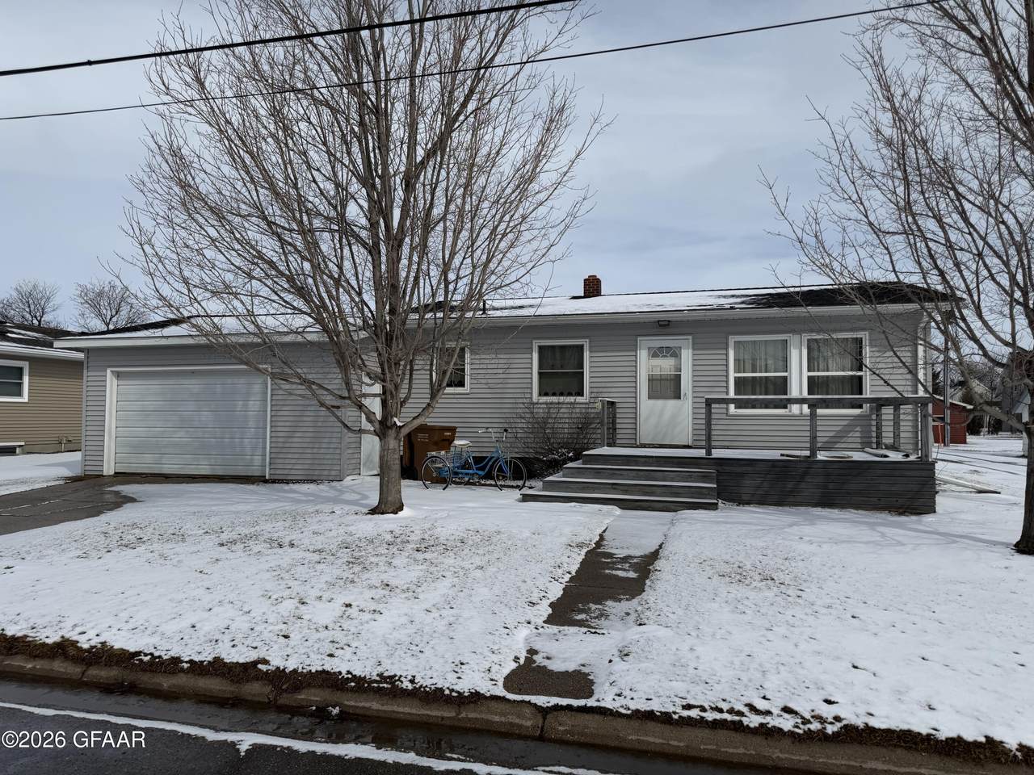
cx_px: 517
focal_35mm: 24
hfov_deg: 71.6
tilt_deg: +2.4
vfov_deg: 56.8
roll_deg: +0.2
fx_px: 717
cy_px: 388
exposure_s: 1/14286
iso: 80
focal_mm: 6.76
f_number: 1.78
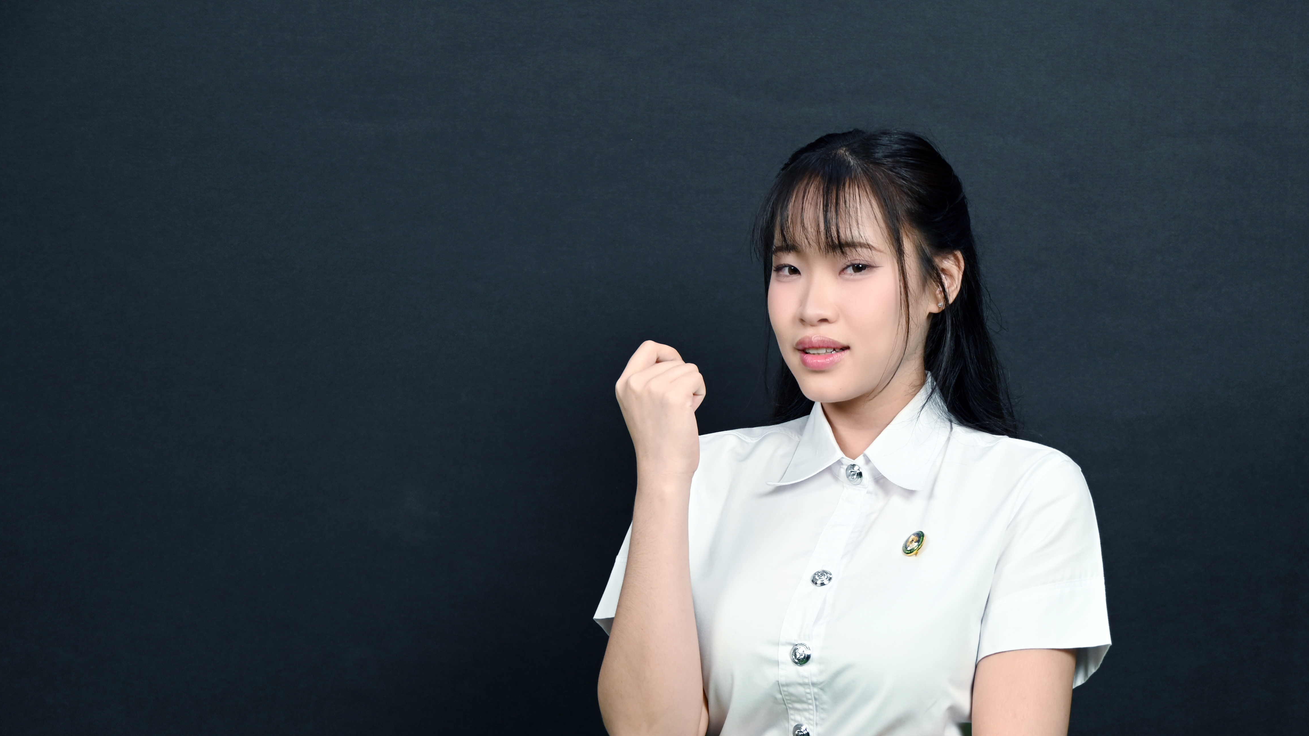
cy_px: 499
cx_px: 764
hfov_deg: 34.3
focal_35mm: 61
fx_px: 2117
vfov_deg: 19.7
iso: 320
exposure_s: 1/50
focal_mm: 32
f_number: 4
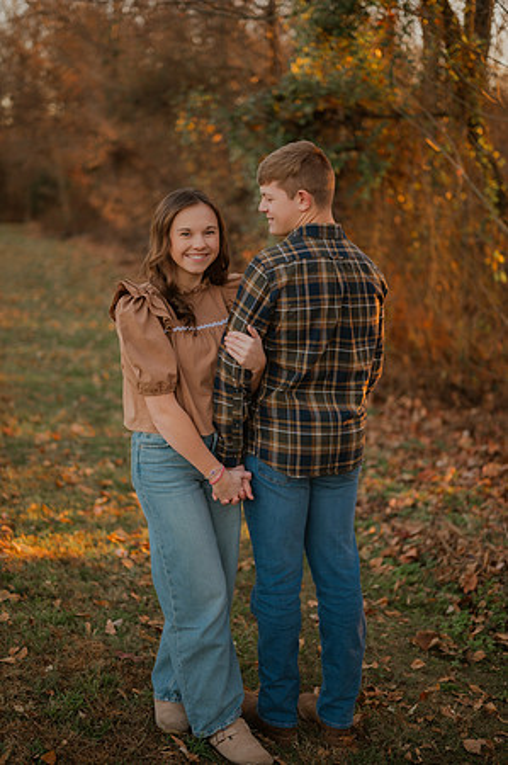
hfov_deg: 26.9
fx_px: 1061
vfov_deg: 39.6
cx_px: 254
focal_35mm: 50
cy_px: 382
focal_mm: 50
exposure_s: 1/125
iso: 140
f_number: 1.8
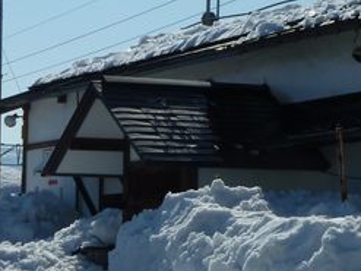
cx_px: -104
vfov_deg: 9.6
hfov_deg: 12.5
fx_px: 1595
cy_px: 270
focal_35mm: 153
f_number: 5.6
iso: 80
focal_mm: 9.7
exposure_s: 1/1000
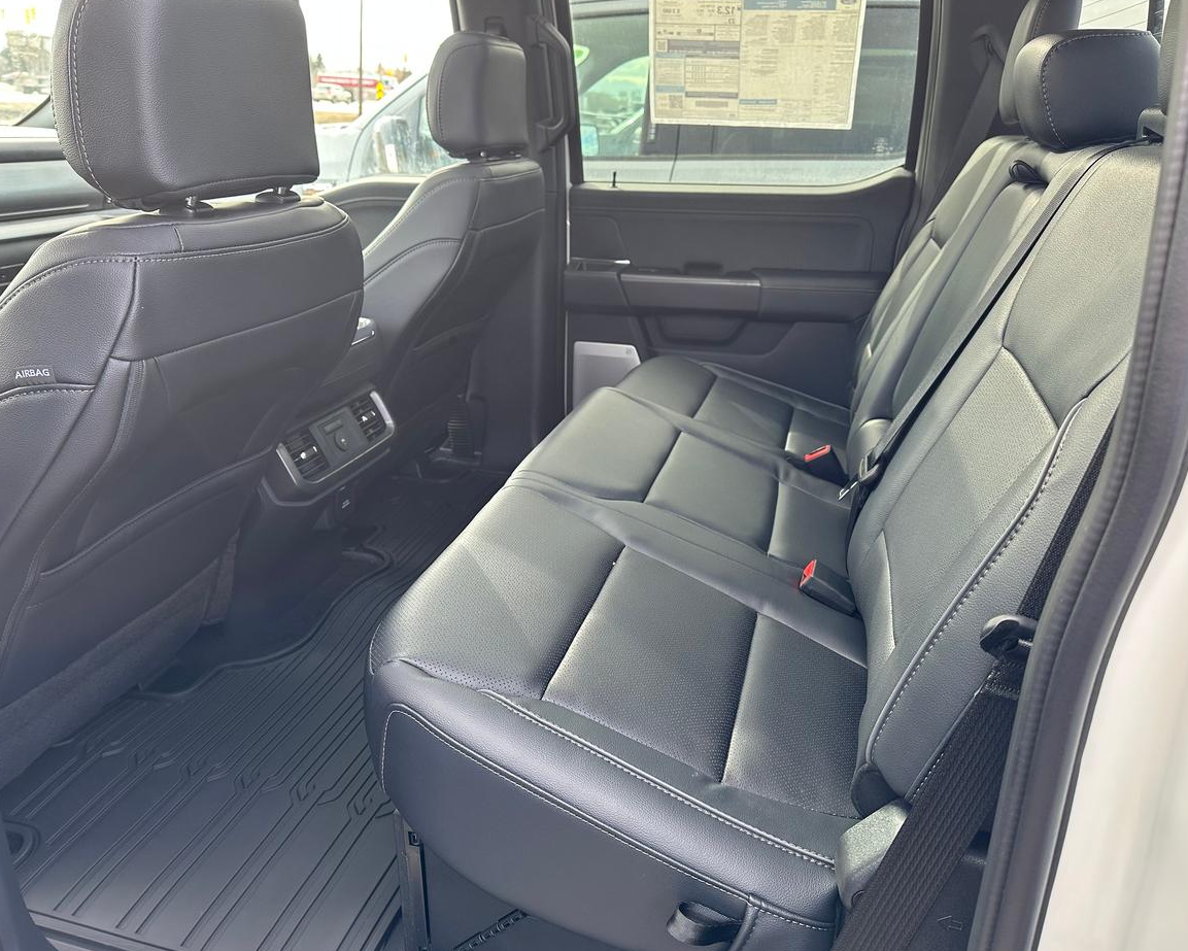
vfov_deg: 54.9
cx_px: 606
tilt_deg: -21.8
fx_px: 914
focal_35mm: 26
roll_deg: -3.5
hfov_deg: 66.0
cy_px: 486
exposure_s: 1/136
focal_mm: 6.86
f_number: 1.78
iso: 80
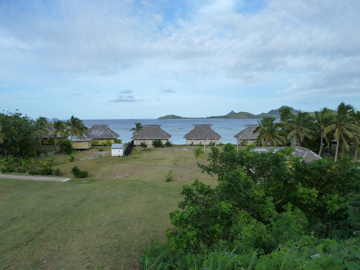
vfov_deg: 54.9
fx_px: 260
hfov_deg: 69.4
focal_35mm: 25
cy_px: 135
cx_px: 180
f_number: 4.5
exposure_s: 1/400
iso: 125
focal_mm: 4.1
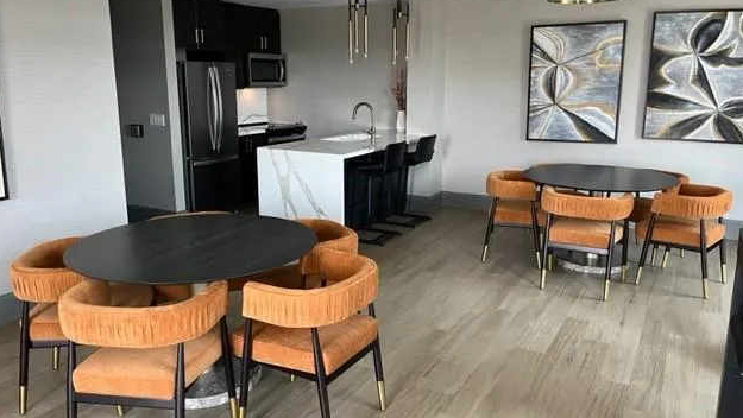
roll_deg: -0.4
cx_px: 367
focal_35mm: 29
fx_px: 572
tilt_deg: -12.3
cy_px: 191
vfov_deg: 40.2
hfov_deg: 66.0
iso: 125
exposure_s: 1/86
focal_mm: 5.1
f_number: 1.6
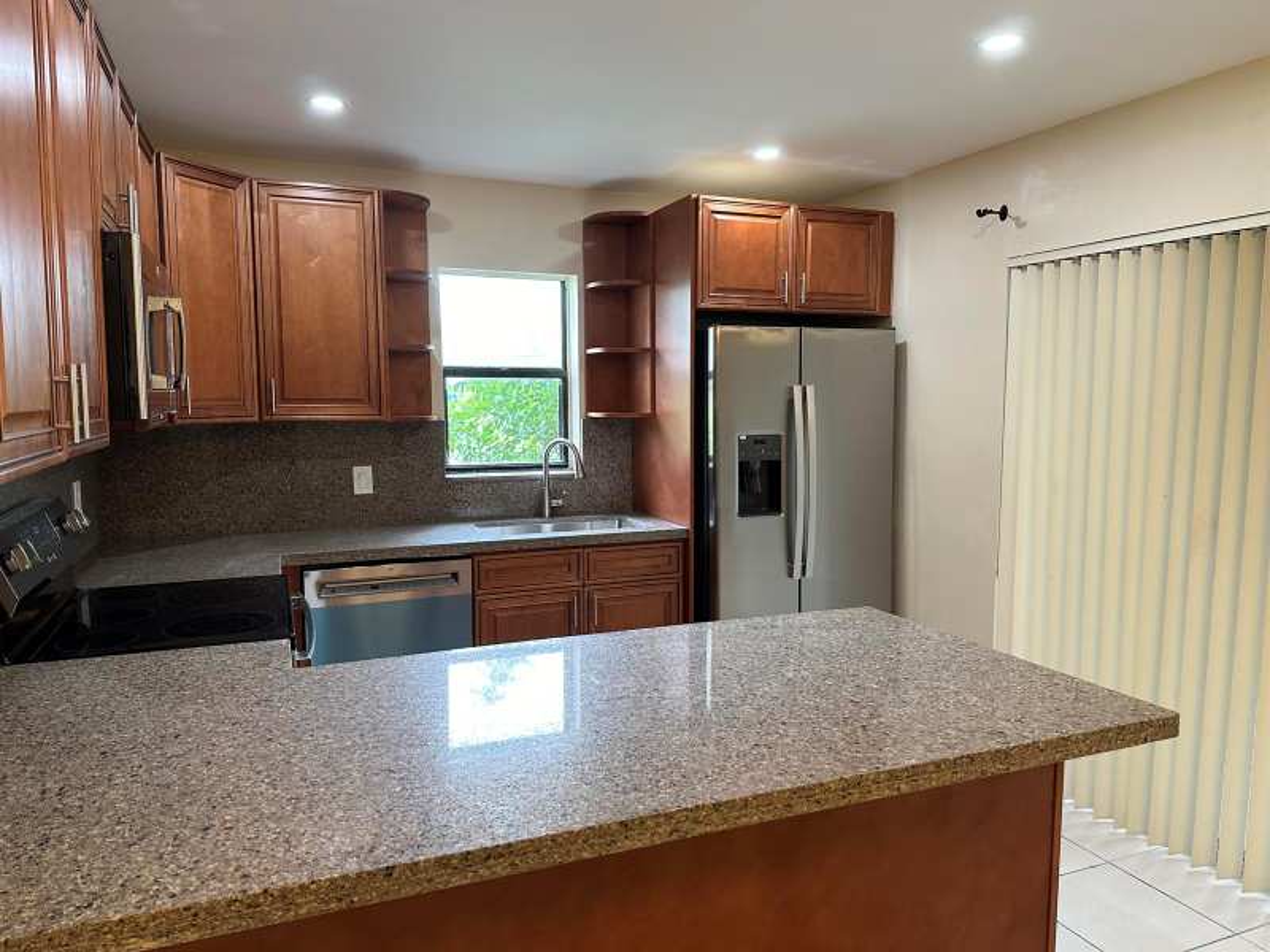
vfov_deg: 56.8
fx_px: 881
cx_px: 635
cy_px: 476
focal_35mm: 24
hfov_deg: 71.6
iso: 200
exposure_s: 1/120
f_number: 1.78
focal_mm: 6.86
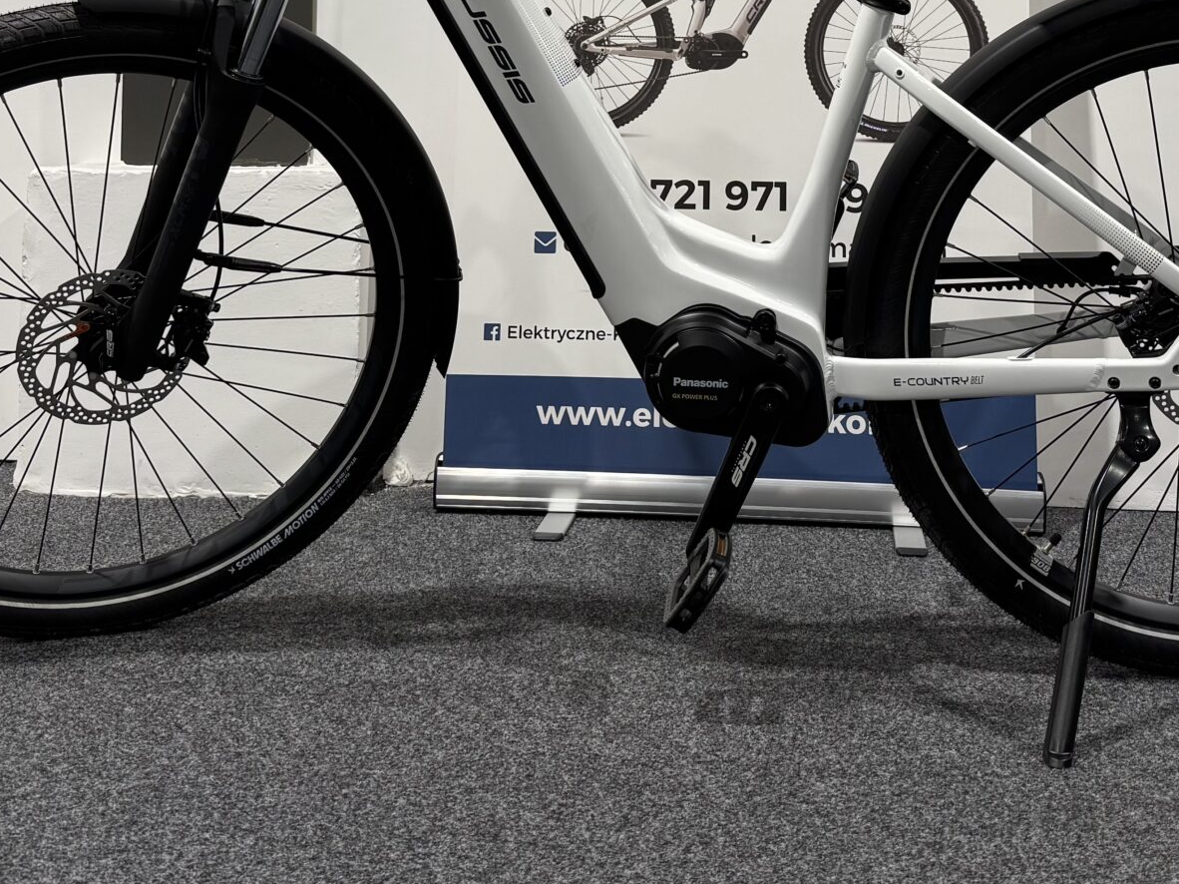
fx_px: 1771
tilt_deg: +3.8
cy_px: -38
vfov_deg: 26.3
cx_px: 662
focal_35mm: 52
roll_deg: -0.2
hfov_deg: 36.8
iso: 100
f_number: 1.78
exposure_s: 1/100
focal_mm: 6.76
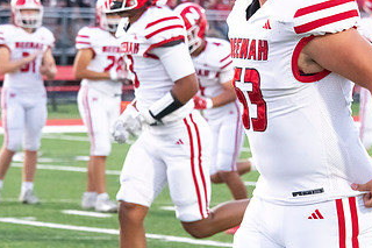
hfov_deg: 7.6
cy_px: 91
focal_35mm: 272
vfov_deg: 5.0
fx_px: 2809
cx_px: 230
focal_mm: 150
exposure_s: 1/500
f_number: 7.1
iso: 10000
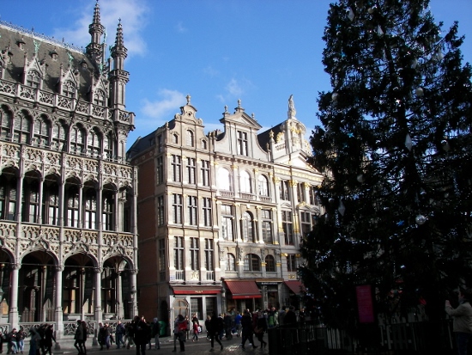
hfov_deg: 51.3
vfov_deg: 39.7
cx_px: 236
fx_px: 491
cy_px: 178
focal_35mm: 36
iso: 50
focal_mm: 6
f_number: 2.8
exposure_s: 1/500
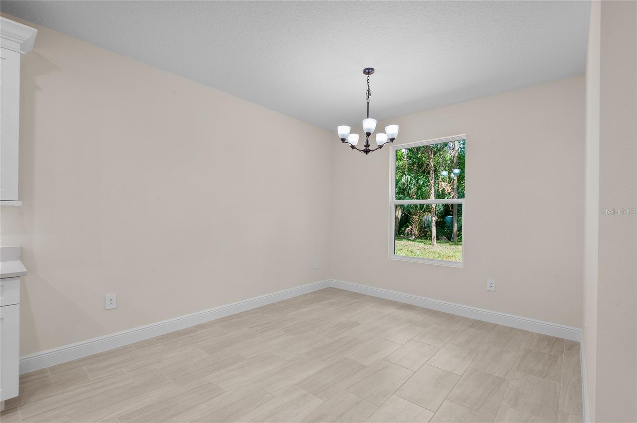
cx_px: 318
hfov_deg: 96.8
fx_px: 283
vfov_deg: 73.6
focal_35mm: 16
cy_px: 212
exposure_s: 1/6
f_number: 9
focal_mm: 16
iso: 100
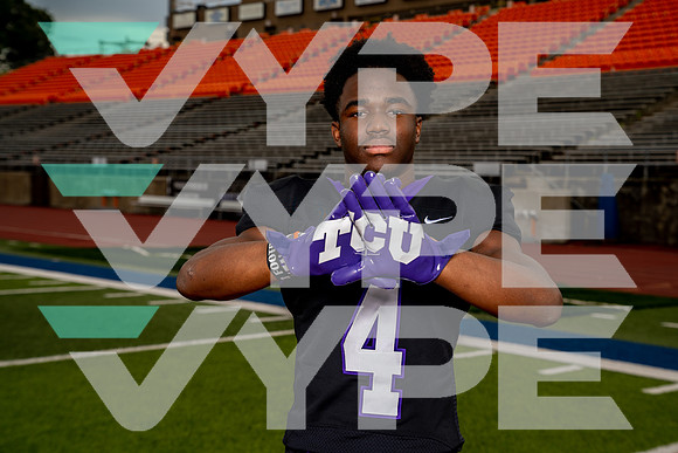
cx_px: 339
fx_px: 1036
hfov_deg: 36.2
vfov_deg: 24.6
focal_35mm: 55
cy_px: 226
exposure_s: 1/200
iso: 100
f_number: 5.6
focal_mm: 55
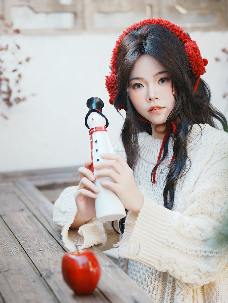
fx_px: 597
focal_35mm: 68
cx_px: 101
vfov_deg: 28.5
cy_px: 174
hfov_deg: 21.6
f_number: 2
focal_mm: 50
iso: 160
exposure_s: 1/320
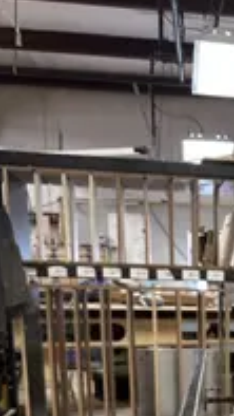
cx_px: 310
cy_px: 416
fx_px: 584
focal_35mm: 53
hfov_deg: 20.6
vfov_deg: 35.4
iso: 160
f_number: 1.8
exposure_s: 1/60
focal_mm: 6.9
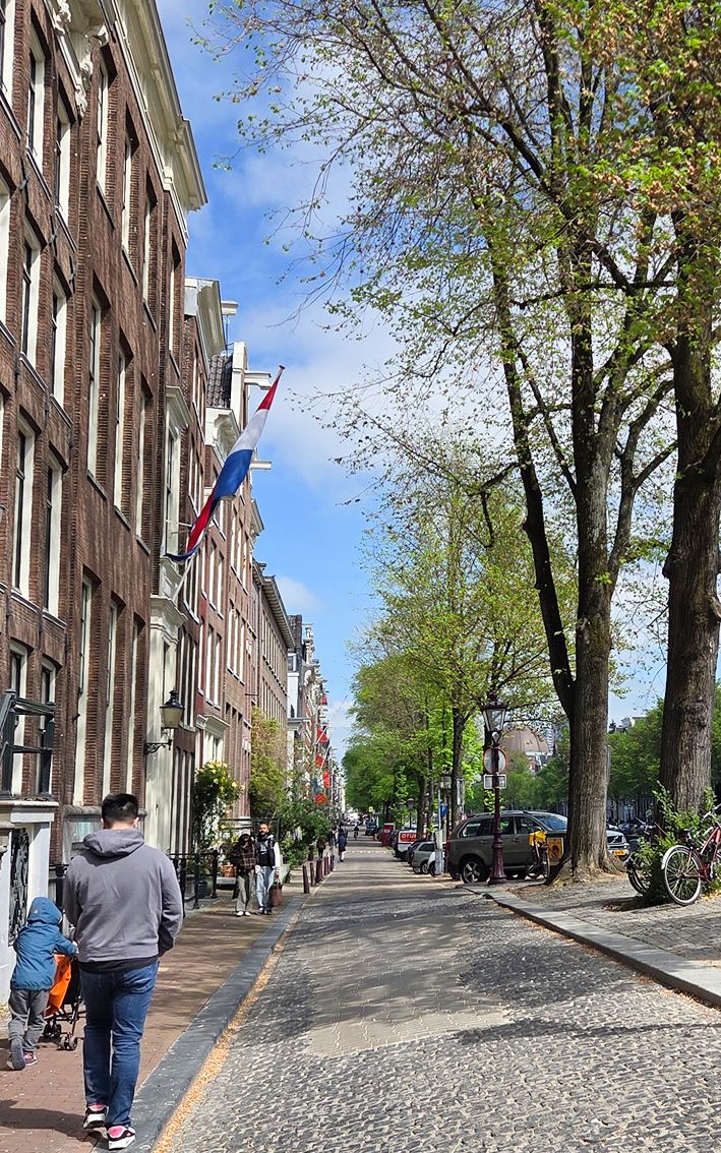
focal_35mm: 43
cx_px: 586
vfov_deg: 46.0
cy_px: 670
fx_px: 1352
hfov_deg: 29.1
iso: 80
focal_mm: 5.4
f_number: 1.8
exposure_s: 1/5004
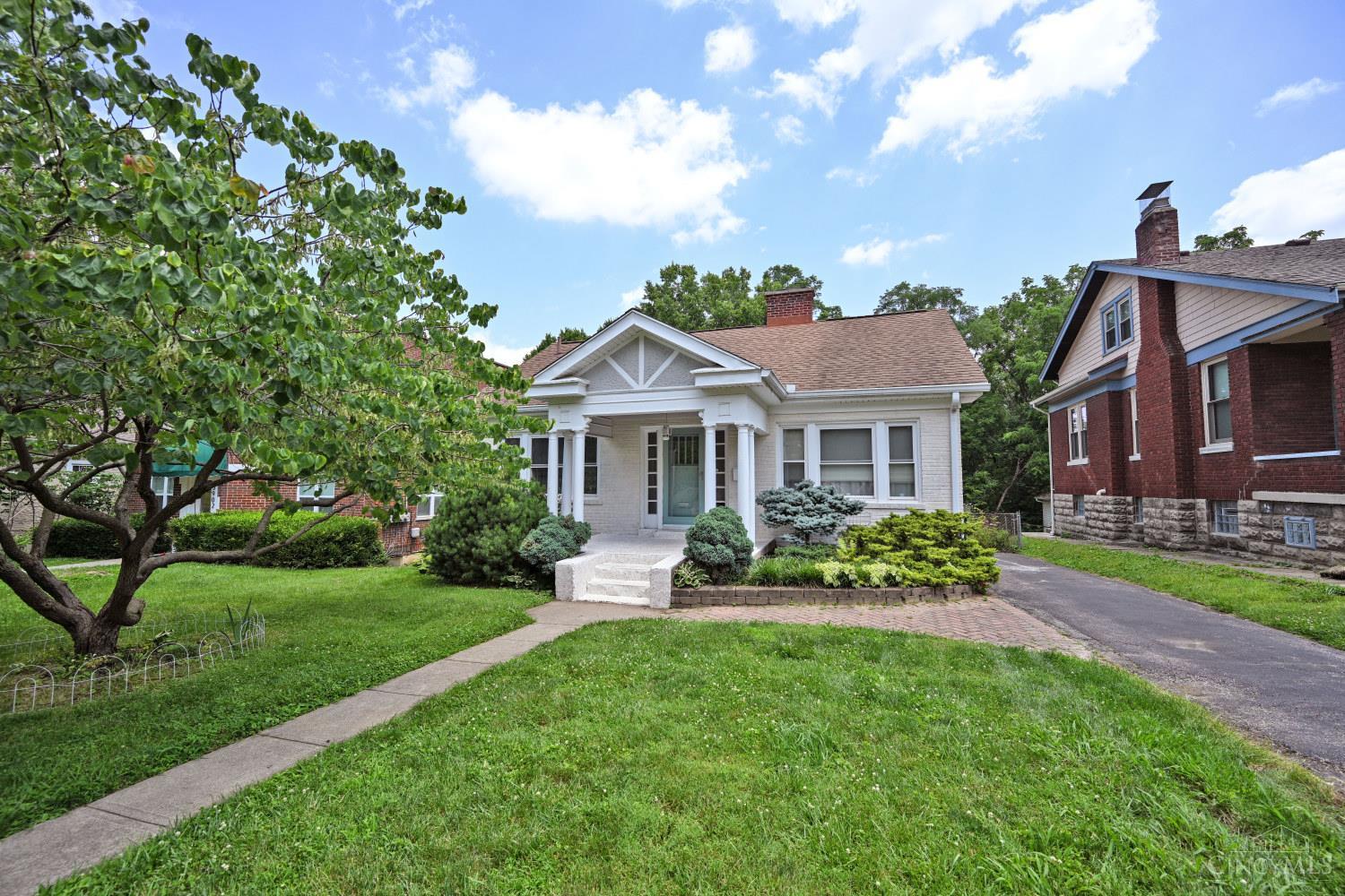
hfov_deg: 100.4
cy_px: 448
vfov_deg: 77.3
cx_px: 672
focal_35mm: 15
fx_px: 560
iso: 100
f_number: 5.6
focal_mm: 15
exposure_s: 1/250
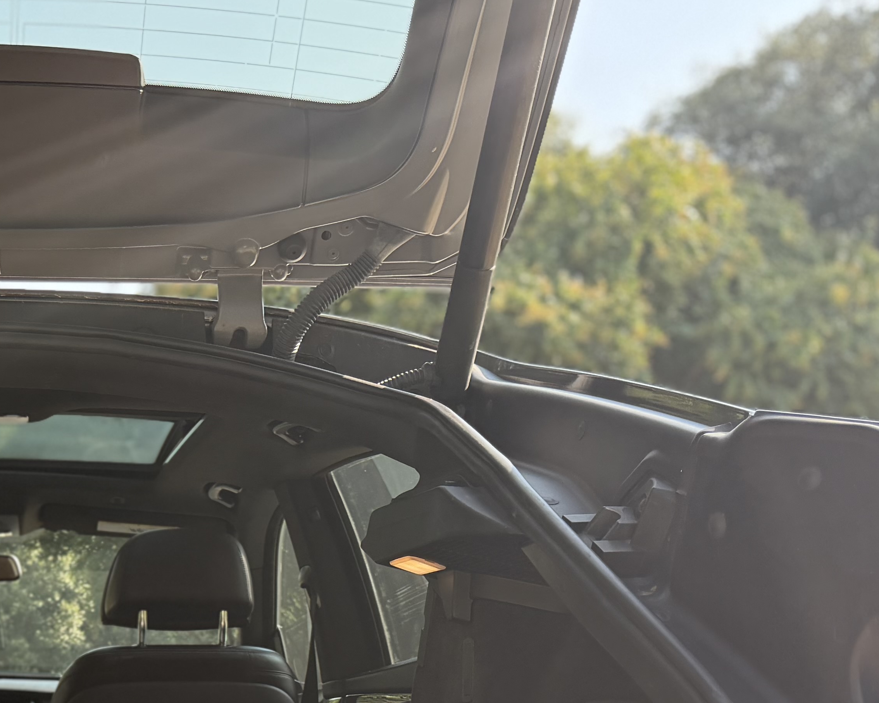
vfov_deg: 24.8
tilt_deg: +0.0
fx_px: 1535
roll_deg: +1.7
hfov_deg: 29.7
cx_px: -8
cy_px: 679
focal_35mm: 59
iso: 100
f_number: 1.78
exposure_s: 1/524
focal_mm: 6.76
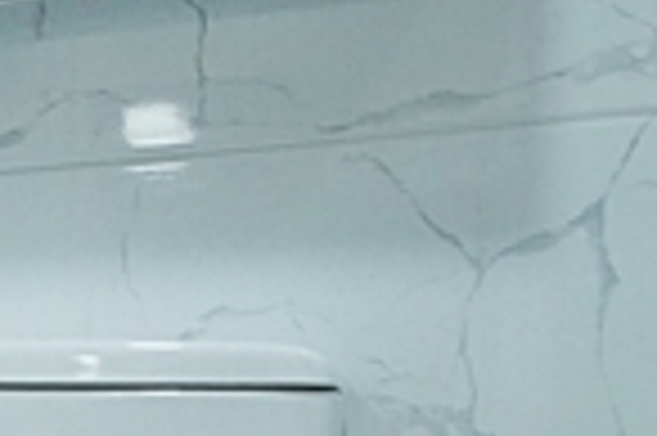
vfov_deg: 16.2
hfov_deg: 17.1
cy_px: 449
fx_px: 1495
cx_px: -702
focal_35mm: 82
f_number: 5.6
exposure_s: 1/50
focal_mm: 10
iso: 800
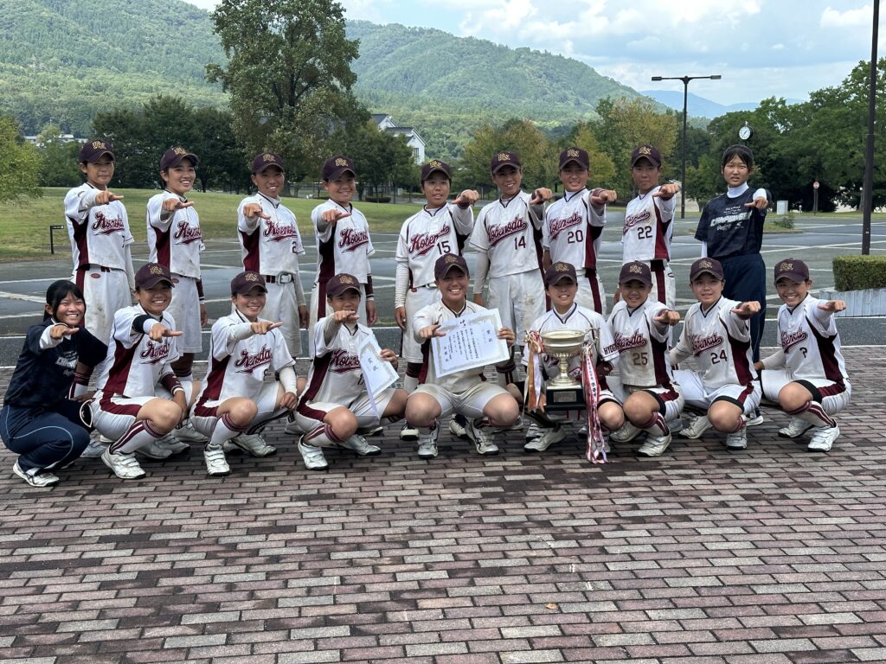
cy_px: 332
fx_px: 1229
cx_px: 443
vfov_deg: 30.3
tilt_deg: -7.5
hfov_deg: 39.7
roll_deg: +1.0
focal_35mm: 48
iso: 64
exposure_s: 1/1639
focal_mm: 6.86
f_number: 1.78
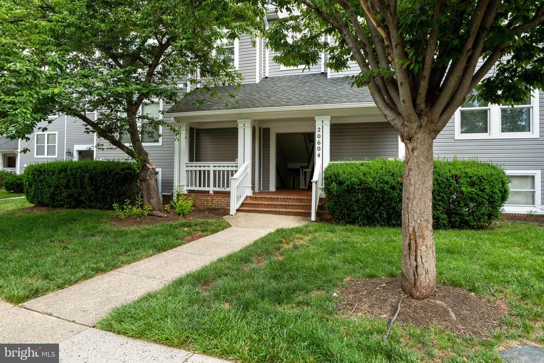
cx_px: 272
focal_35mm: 21
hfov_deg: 81.2
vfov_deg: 59.5
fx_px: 317
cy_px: 182
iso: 400
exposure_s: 1/400
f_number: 8
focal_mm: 21
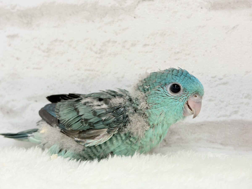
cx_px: 126
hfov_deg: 36.8
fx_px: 379
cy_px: 94
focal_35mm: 52
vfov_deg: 28.0
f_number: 1.6
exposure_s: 1/50
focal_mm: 5.96
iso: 50
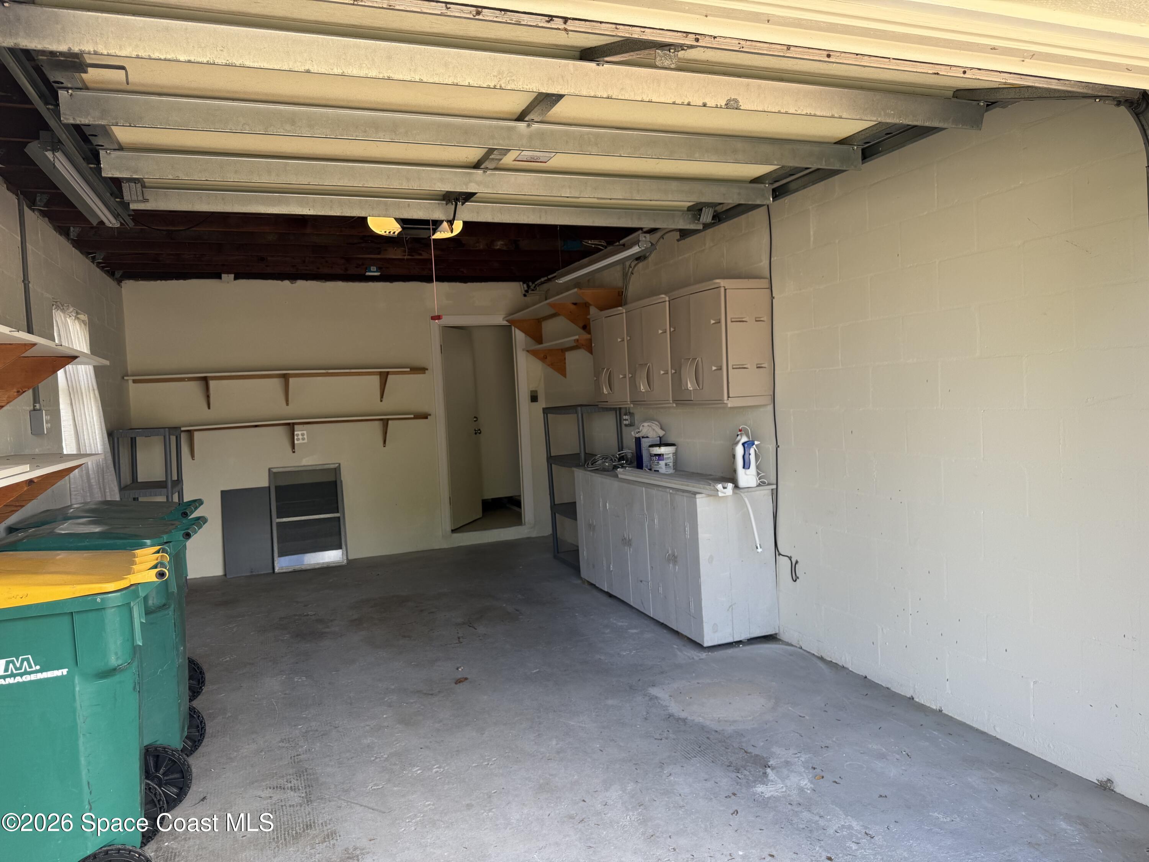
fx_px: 797
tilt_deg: -1.3
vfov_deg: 56.8
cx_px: 574
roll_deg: +2.7
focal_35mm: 24
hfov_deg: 71.6
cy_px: 431
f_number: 1.78
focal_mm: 6.76
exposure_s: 1/467
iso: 80
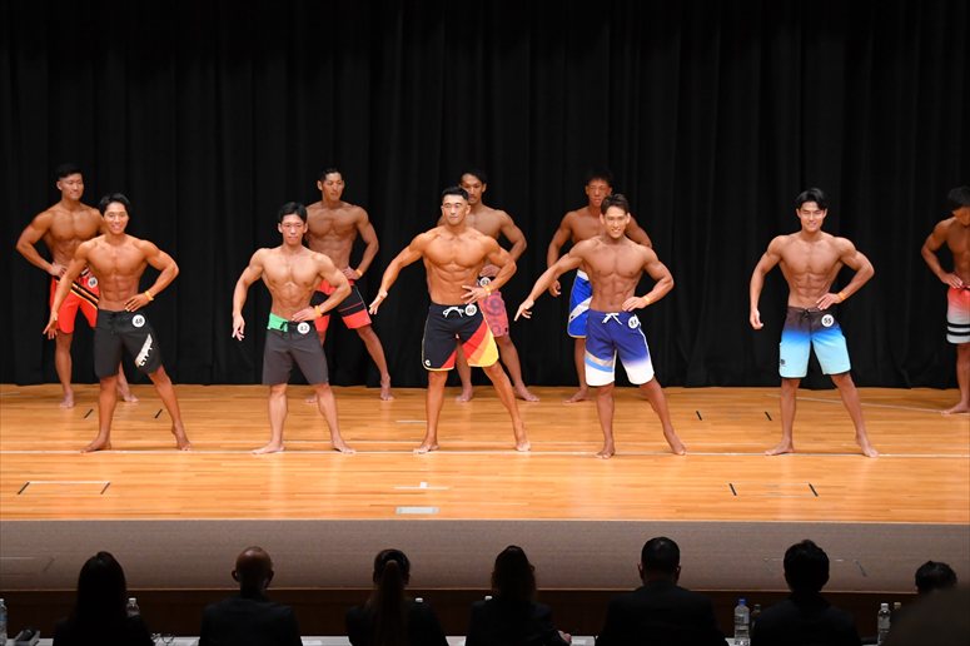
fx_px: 3420
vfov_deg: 10.8
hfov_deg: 16.1
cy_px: 323
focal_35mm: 127
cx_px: 485
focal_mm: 85
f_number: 5.6
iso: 4000
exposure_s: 1/400
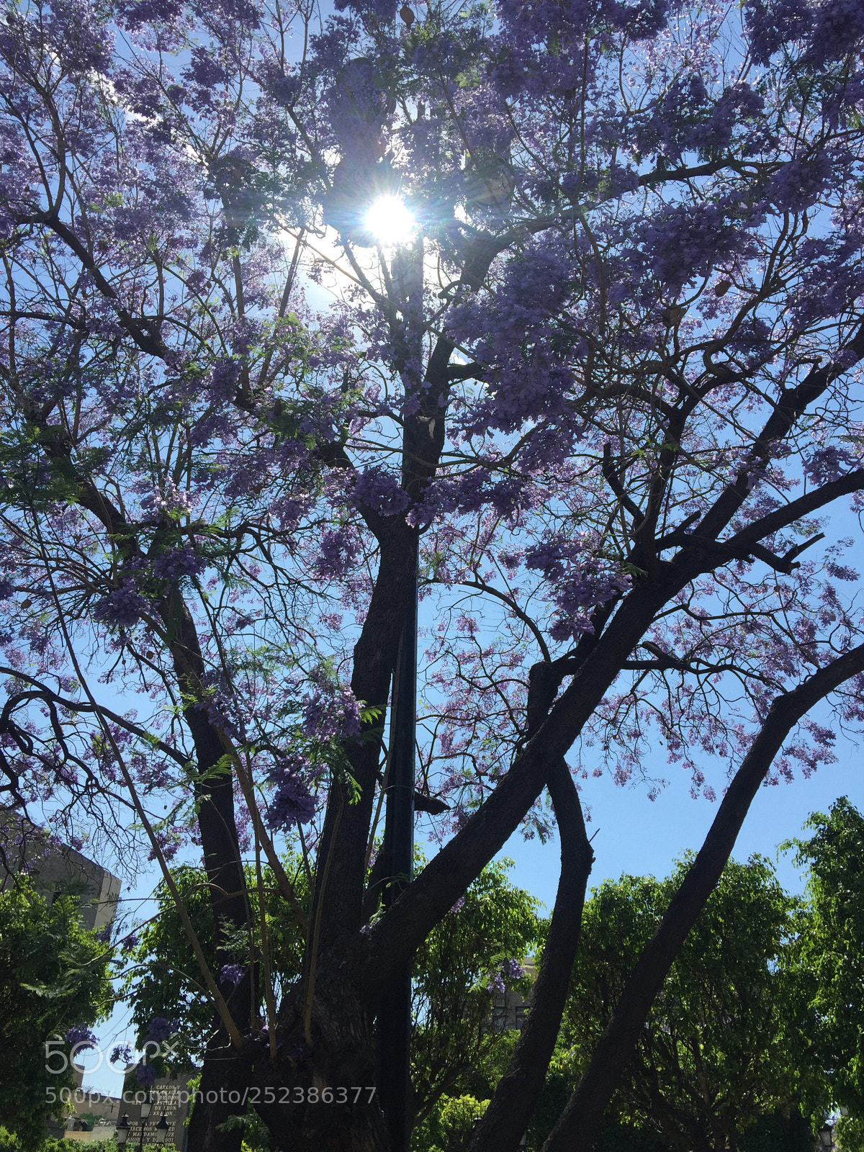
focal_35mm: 29
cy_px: 576
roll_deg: -0.1
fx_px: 965
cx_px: 432
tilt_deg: +36.9
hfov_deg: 48.2
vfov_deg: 61.7
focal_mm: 4.15
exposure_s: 1/2083
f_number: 2.2
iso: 32
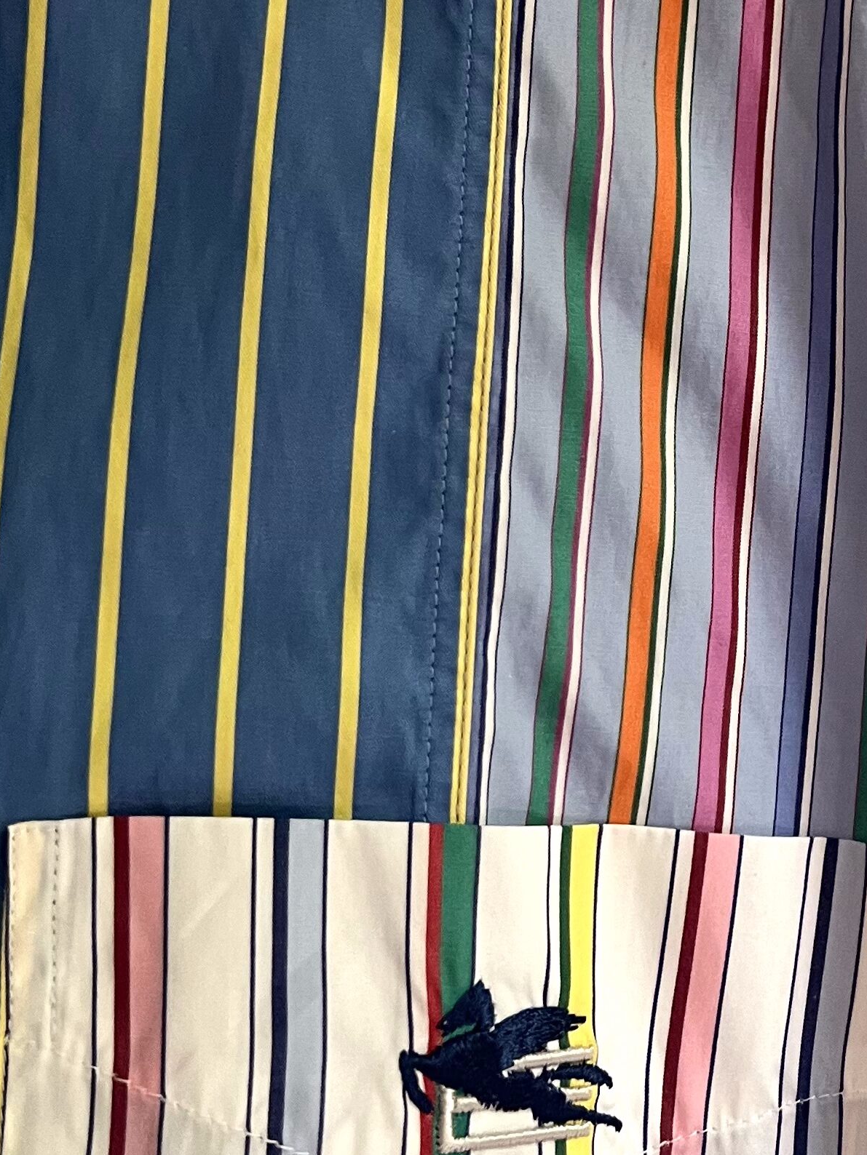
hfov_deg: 21.6
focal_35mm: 66
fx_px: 2204
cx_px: 819
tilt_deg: +0.9
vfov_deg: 29.4
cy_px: 499
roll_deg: +3.0
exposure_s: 1/60
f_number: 1.5
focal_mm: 5.7
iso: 200
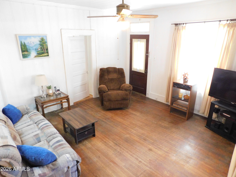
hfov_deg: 73.9
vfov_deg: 58.9
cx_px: 118
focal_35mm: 23
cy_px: 88
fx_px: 157
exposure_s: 1/10
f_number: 3
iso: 800
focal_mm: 4
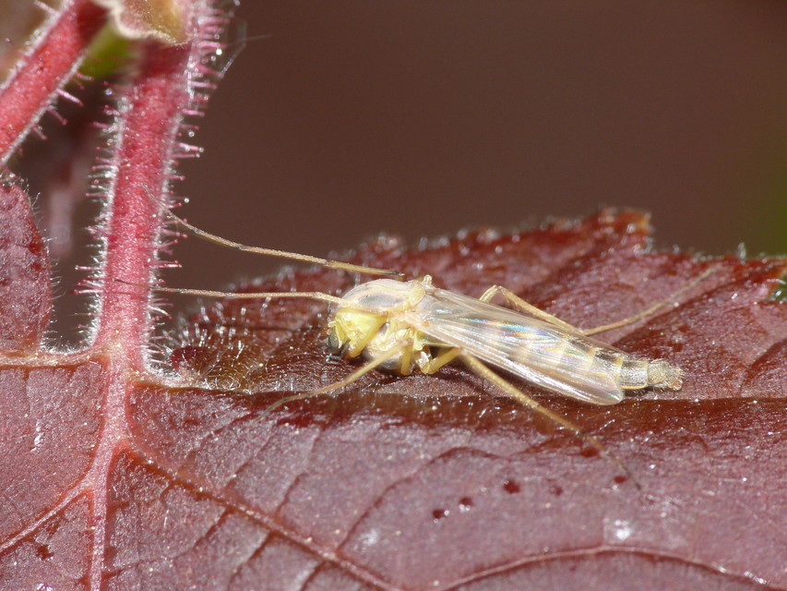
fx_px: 7799
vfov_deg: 4.3
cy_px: 296
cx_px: 394
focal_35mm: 343
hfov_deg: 5.8
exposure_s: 1/30
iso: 200
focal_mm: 72.5
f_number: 8
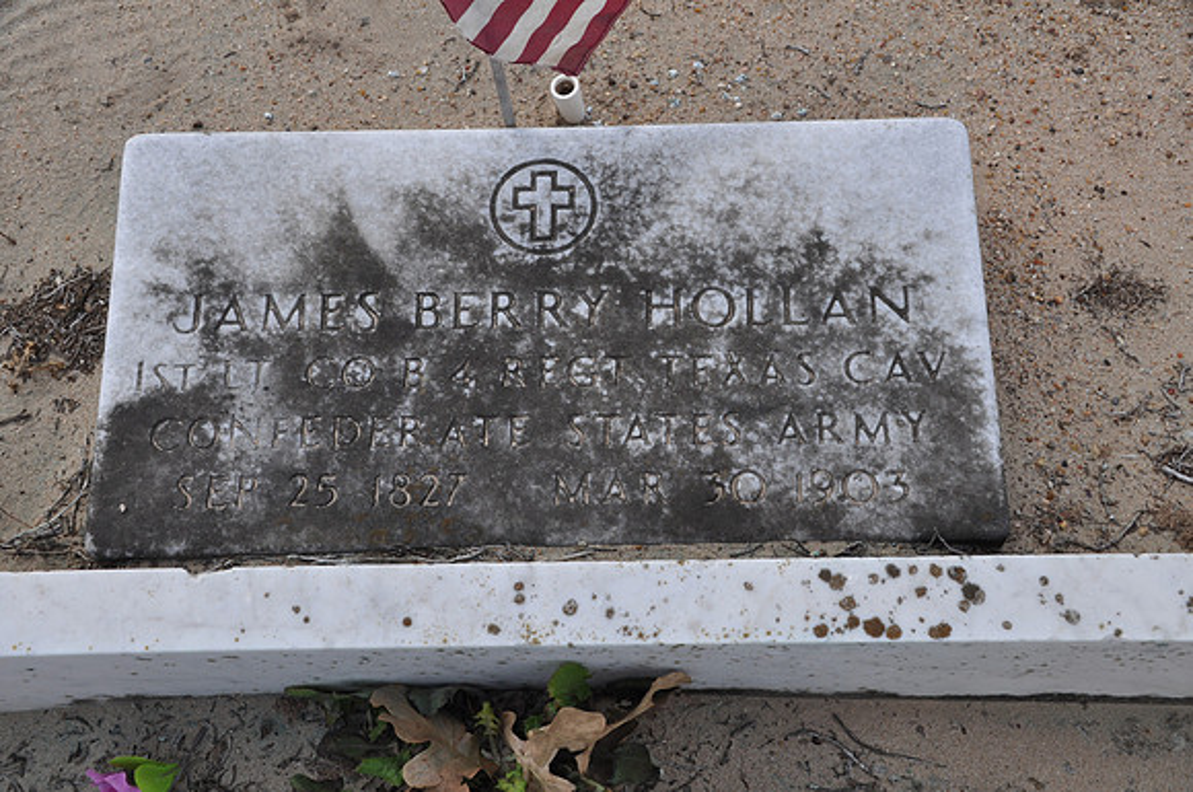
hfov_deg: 42.4
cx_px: 596
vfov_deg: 28.9
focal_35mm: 46
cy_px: 396
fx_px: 1539
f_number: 9
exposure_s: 1/100
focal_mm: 31
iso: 200
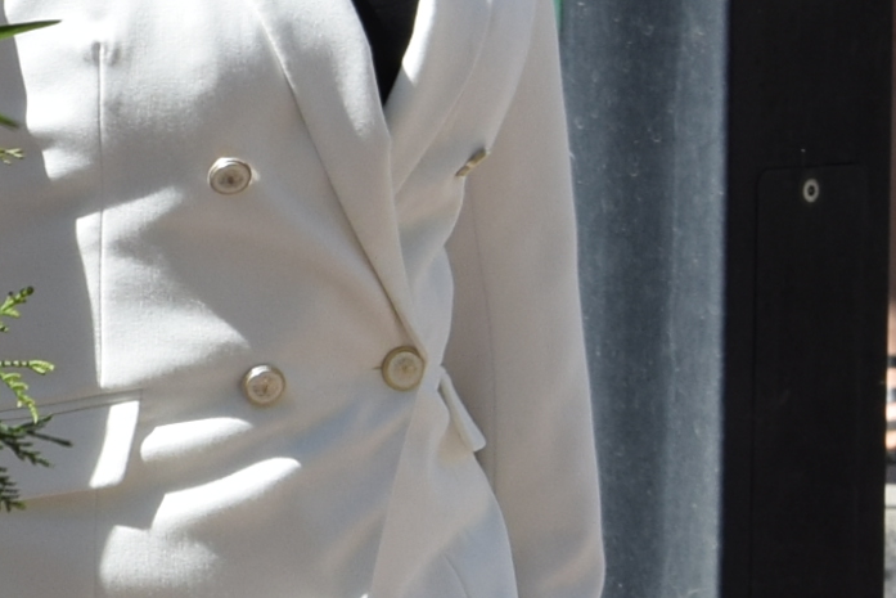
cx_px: -1016
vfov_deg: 2.7
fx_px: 12521
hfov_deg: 4.0
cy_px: 45
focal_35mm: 503
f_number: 9
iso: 200
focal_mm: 52
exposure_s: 1/320
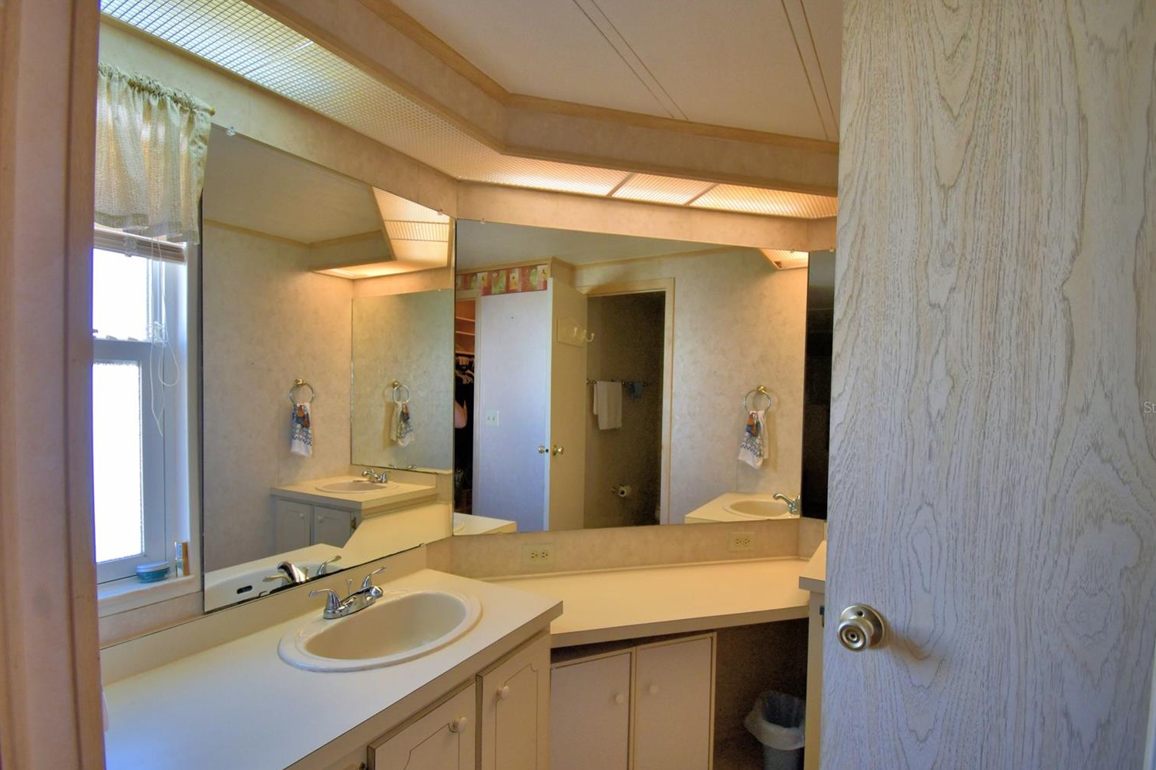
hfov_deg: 96.7
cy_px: 407
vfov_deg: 73.6
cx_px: 596
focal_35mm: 16
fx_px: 514
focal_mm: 10
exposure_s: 1/125
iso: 320
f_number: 4.5
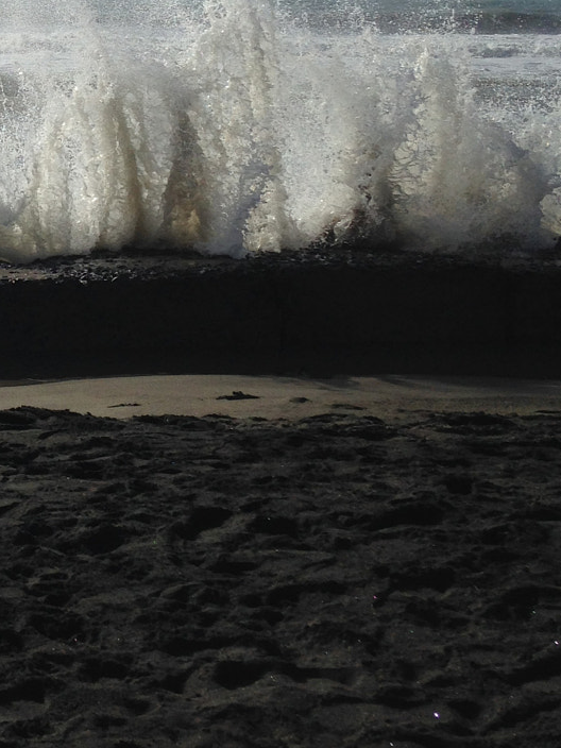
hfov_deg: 18.8
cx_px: -69
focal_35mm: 75
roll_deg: -1.3
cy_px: 119
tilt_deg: -6.4
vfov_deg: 25.4
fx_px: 1621
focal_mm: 4.12
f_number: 2.4
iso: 50
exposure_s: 1/5435
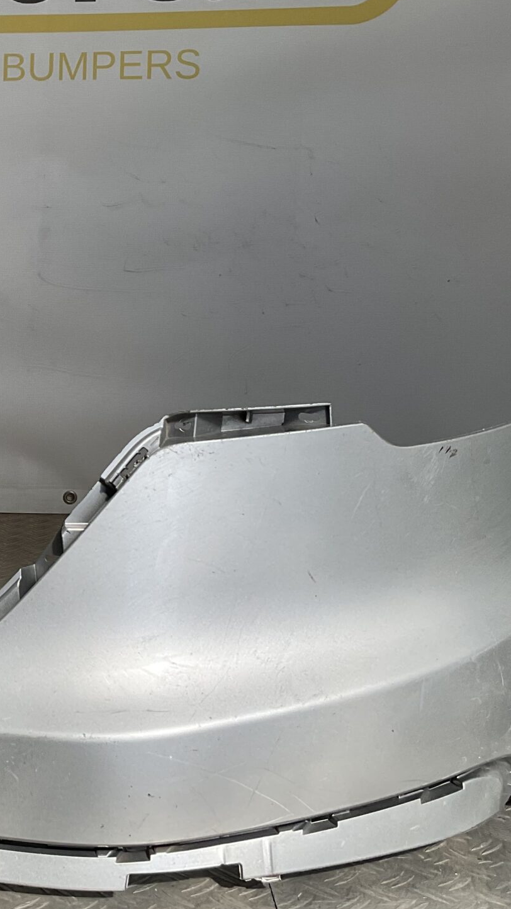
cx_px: -53
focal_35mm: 56
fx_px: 1349
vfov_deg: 37.2
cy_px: 424
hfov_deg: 20.4
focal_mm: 3
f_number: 1.8
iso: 16
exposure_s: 1/855
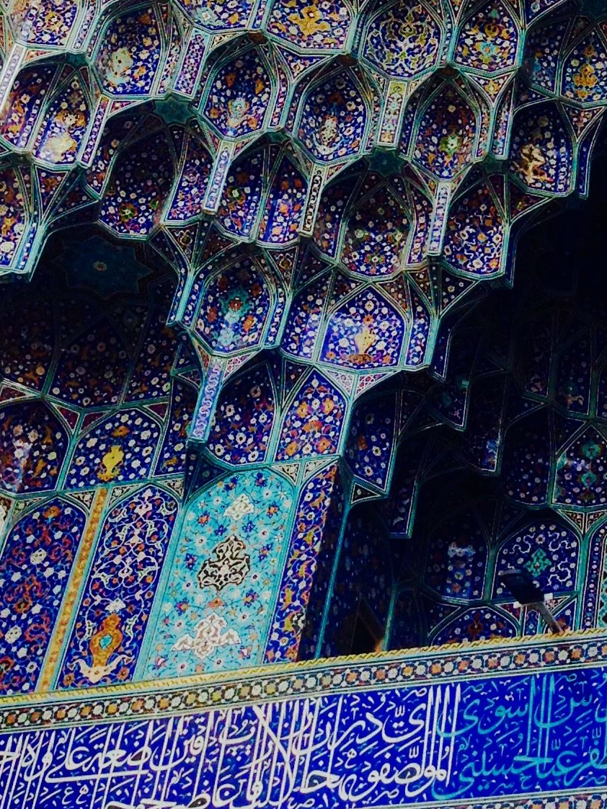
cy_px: -247
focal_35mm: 96
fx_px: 2244
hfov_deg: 15.1
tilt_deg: +51.2
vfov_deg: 18.9
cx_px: 608
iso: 50
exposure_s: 1/284
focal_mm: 4.12
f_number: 2.4
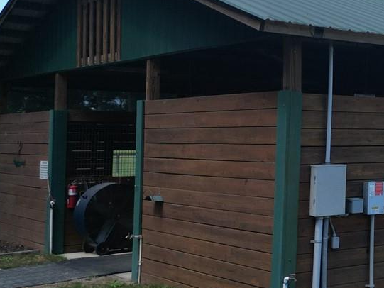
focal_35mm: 71
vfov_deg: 20.7
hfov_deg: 24.2
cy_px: 111
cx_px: 490
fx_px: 788
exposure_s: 1/2000
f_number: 1.7
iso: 120
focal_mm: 6.72
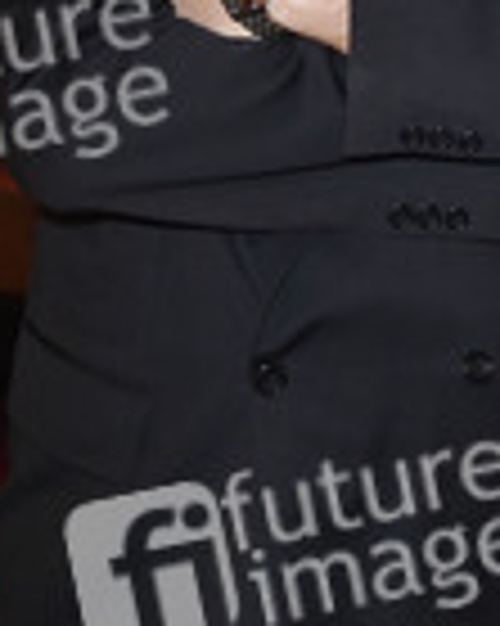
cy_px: -126
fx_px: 2593
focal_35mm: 140
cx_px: 428
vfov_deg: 13.4
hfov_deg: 11.0
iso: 1000
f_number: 5.6
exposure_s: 1/25
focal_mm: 52
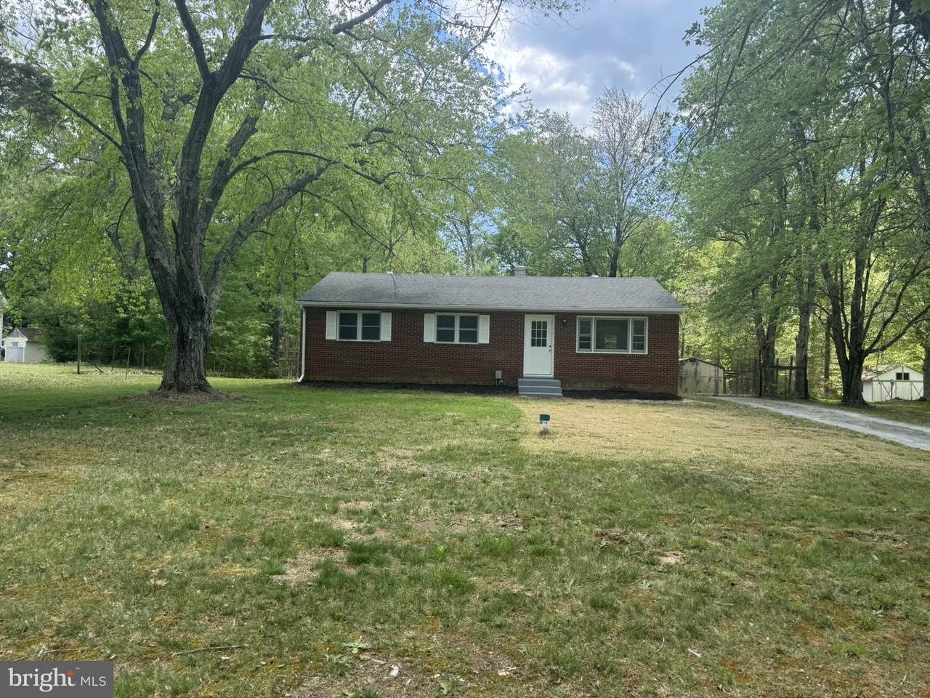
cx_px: 465
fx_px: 645
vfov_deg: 56.8
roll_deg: -1.3
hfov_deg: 71.6
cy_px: 349
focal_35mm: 24
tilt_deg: -0.7
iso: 80
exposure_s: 1/876
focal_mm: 6.76
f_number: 1.78
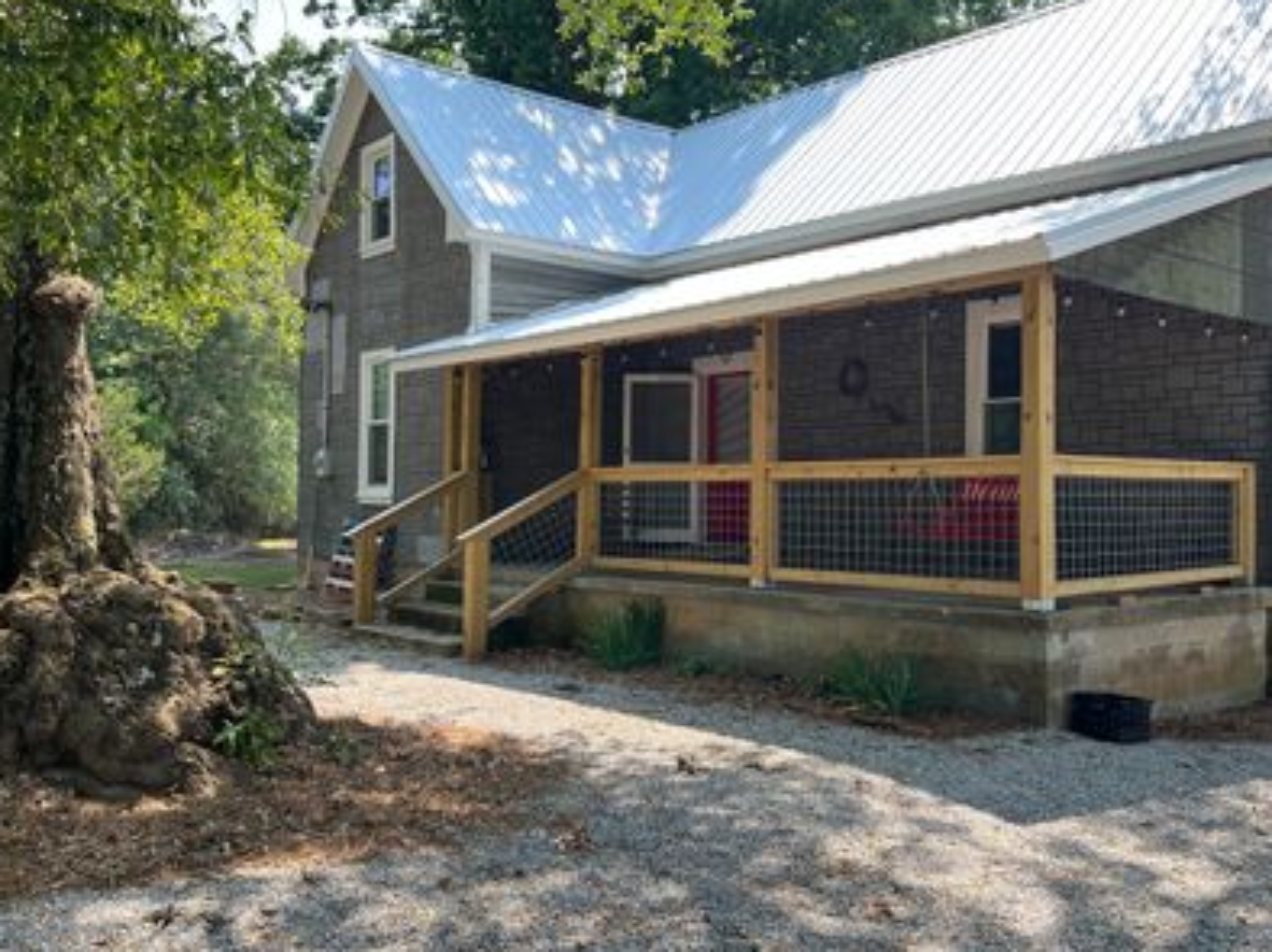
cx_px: 743
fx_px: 1212
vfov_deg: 42.9
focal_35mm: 33
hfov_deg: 55.1
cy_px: 453
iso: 50
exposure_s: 1/454
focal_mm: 5.1
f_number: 1.6
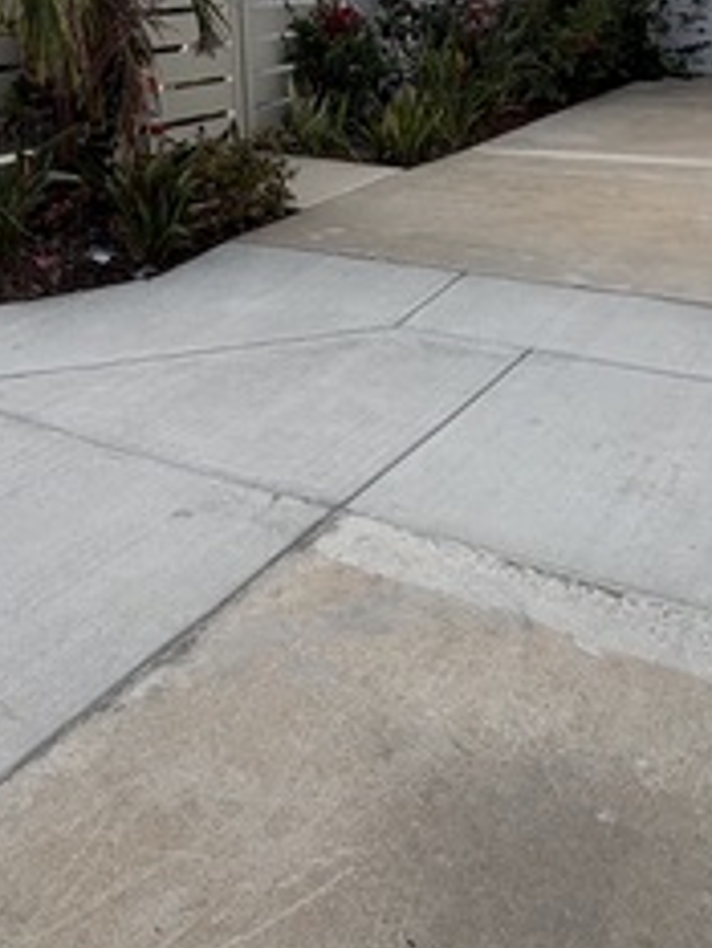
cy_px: 140
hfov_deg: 35.9
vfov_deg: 43.7
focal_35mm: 40
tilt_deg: -7.7
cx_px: 313
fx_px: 1096
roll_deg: +2.0
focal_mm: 2.22
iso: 50
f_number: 2.2
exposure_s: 1/899
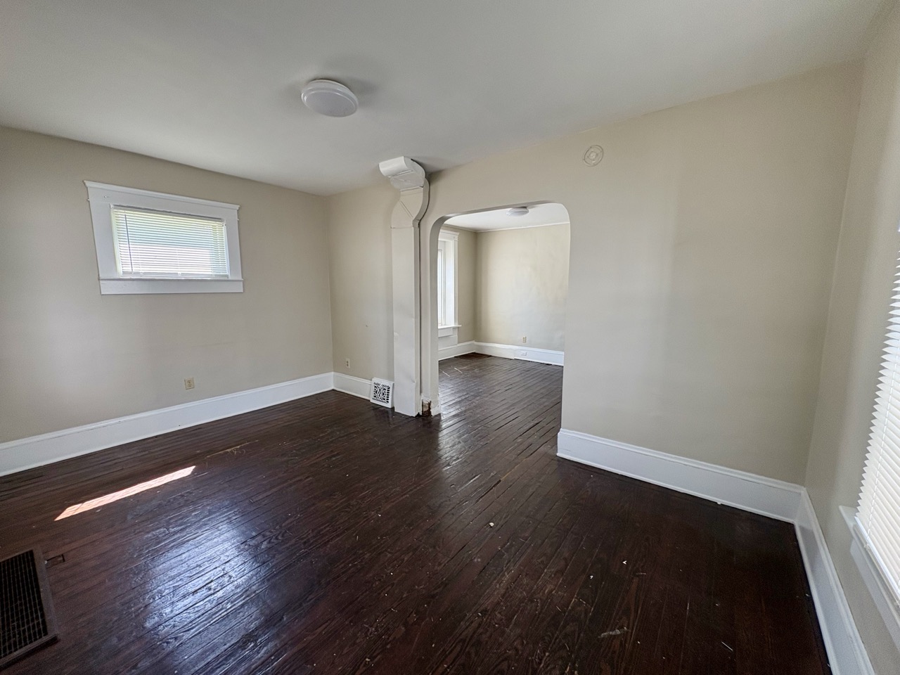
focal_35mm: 14
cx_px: 450
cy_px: 338
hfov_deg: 102.1
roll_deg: -0.4
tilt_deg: -7.2
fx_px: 364
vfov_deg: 85.7
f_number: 2.2
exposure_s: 1/99
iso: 125
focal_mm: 2.22
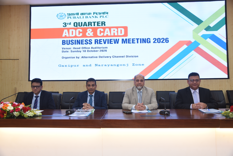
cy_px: 78
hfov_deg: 61.9
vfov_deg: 43.6
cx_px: 116
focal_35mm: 30
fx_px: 194
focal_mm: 30
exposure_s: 1/100
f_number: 5
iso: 1000
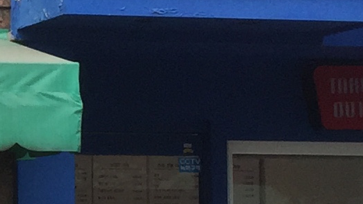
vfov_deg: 6.1
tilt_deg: +4.2
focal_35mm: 197
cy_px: 202
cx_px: -467
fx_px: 1896
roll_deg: +0.2
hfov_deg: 9.8
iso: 32
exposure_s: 1/403
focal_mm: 4.15
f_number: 2.2
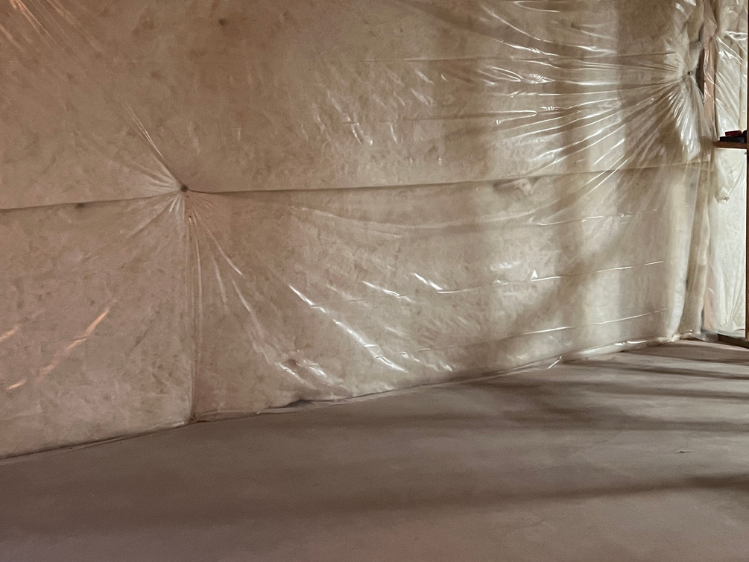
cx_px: 450
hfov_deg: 36.0
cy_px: 209
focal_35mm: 53
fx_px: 1147
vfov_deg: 27.4
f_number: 1.5
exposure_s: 1/40
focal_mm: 5.7
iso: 400
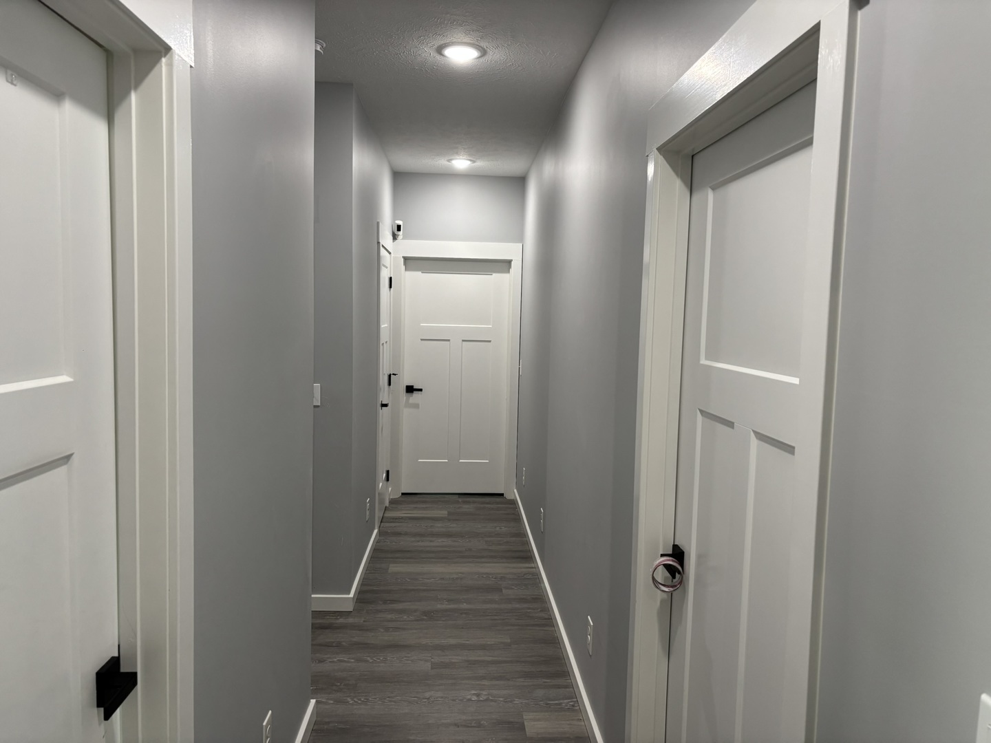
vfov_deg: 53.1
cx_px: 496
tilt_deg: -5.7
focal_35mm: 26
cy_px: 372
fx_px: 744
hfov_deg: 67.3
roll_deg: -1.1
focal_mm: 5.96
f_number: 1.6
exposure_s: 1/120
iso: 125
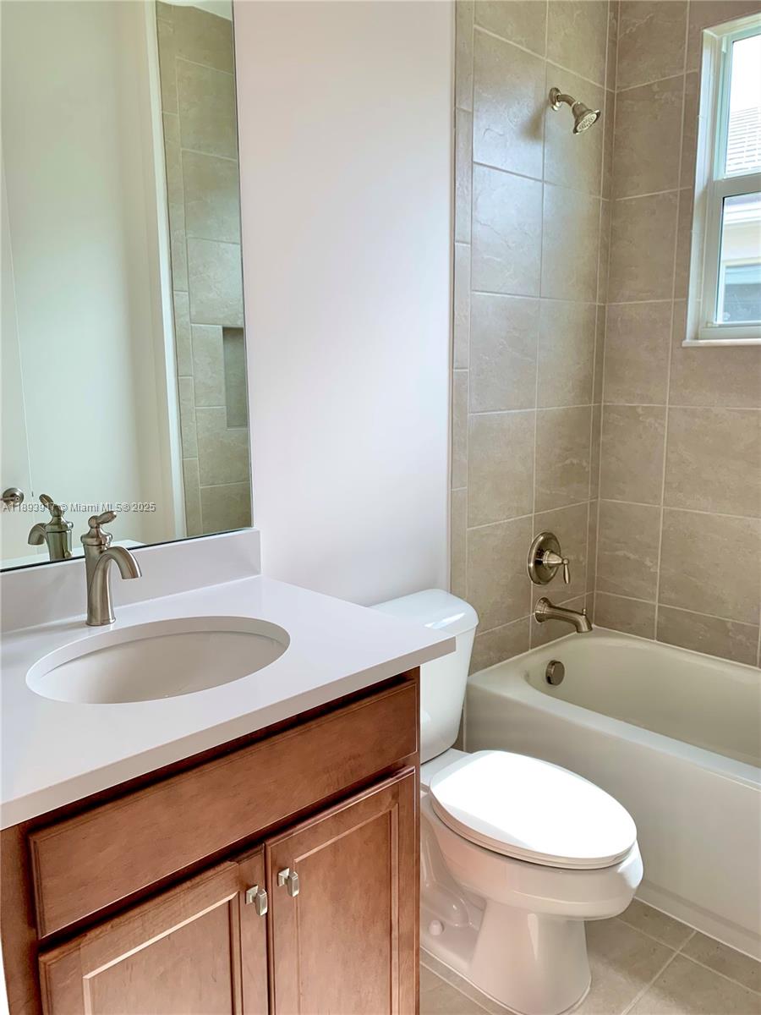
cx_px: 380
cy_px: 508
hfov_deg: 53.1
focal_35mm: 26
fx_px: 762
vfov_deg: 67.3
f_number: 1.8
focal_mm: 4.25
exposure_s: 1/120
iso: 32
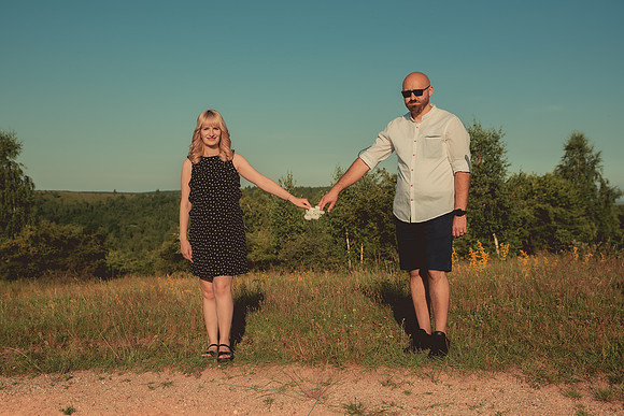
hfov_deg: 41.5
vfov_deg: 28.4
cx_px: 312
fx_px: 824
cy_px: 219
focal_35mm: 48
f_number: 4
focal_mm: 45
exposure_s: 1/1600
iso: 100
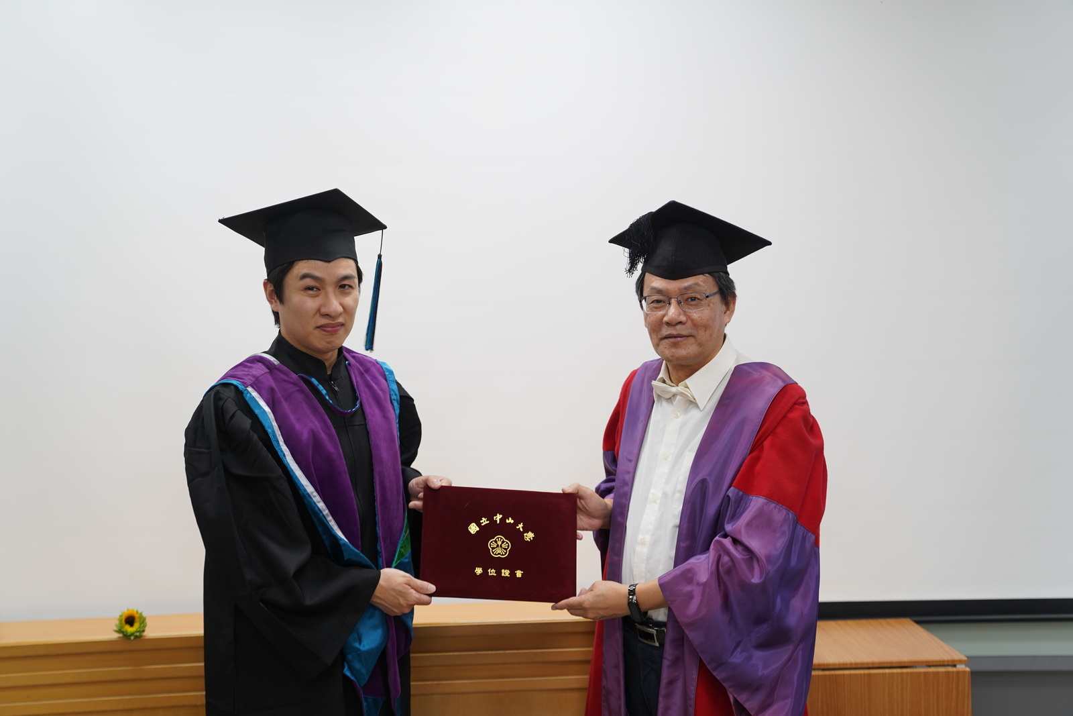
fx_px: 1550
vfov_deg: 26.0
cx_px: 536
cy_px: 358
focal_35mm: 52
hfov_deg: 38.2
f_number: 2.8
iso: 200
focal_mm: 52
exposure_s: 1/60
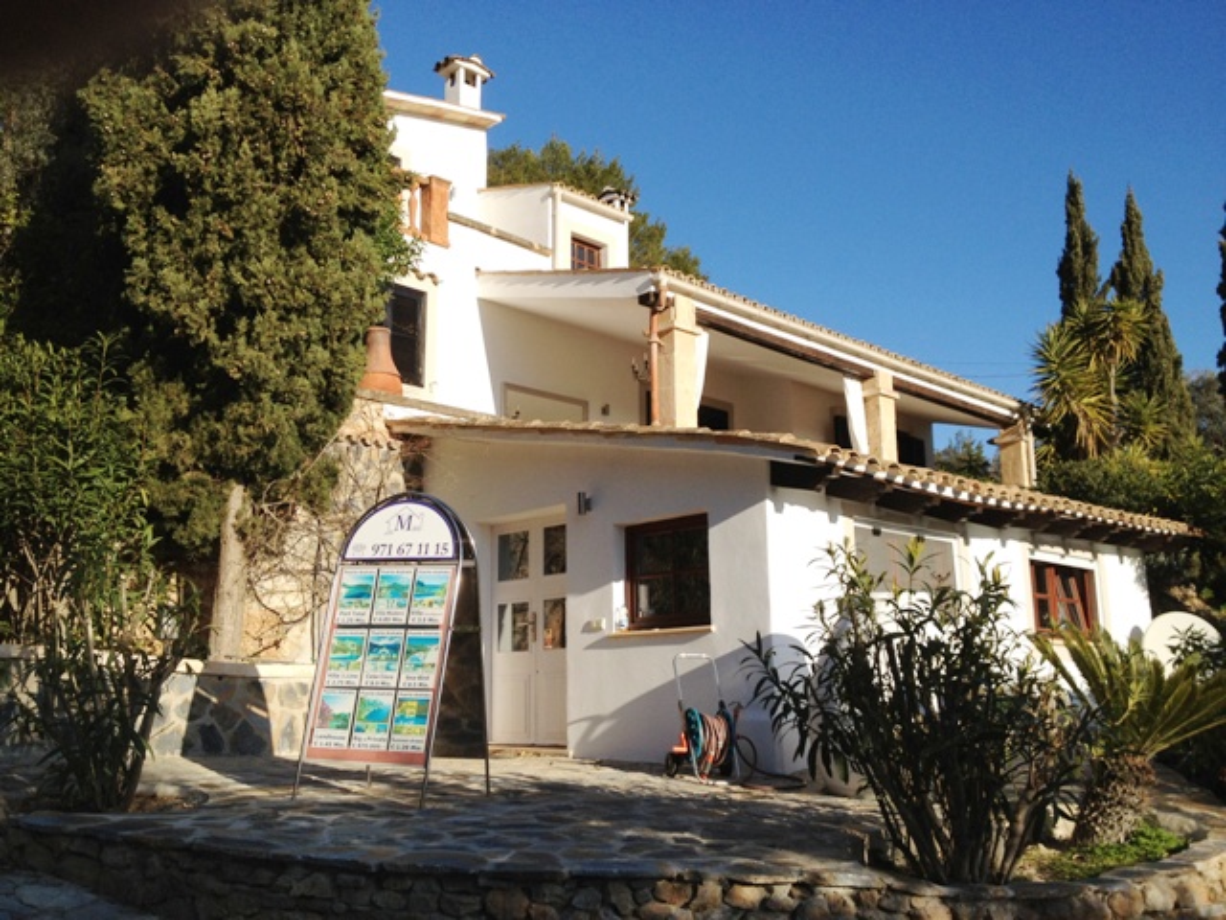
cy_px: 460
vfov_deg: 40.7
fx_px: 1240
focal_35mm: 35
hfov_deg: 52.6
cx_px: 613
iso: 64
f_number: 2.4
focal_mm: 4.28
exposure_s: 1/1727
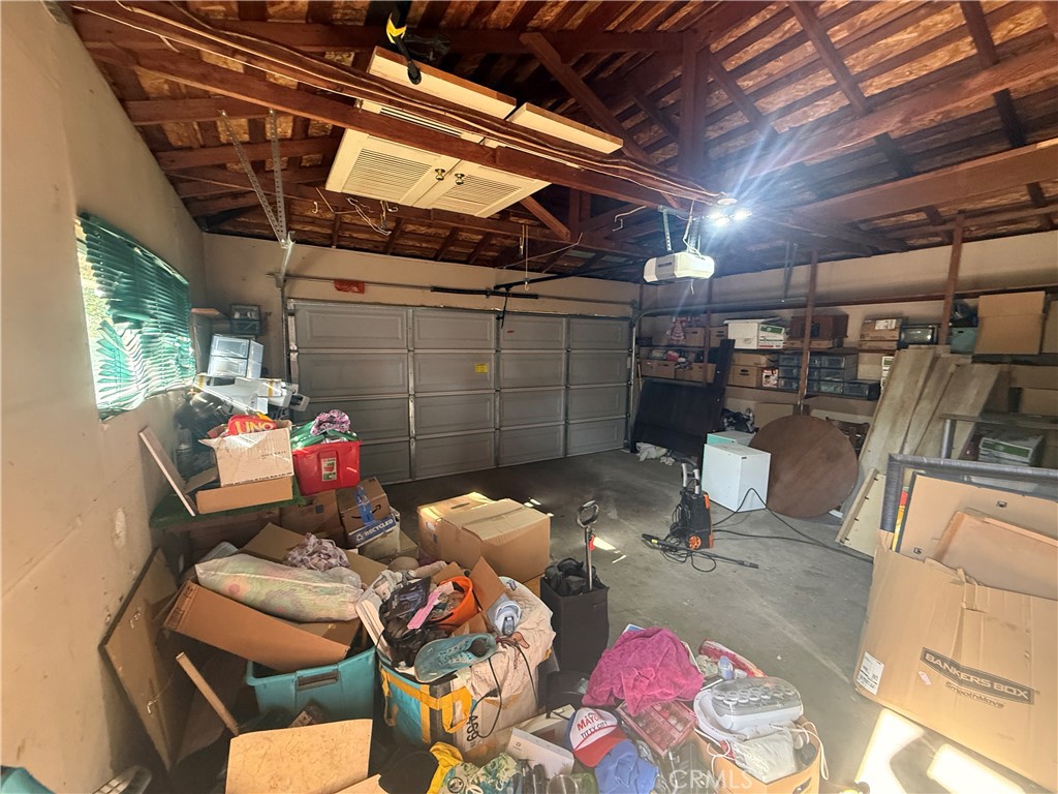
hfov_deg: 102.1
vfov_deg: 85.7
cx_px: 529
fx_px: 428
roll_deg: -1.4
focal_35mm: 14
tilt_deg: -7.5
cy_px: 397
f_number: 2.2
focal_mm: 2.22
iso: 500
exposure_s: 1/60
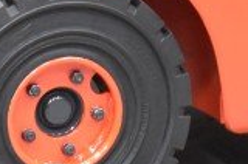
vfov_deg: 4.5
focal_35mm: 293
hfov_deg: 6.9
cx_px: 436
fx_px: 2014
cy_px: -342
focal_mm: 26
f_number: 5
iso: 1600
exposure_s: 1/20
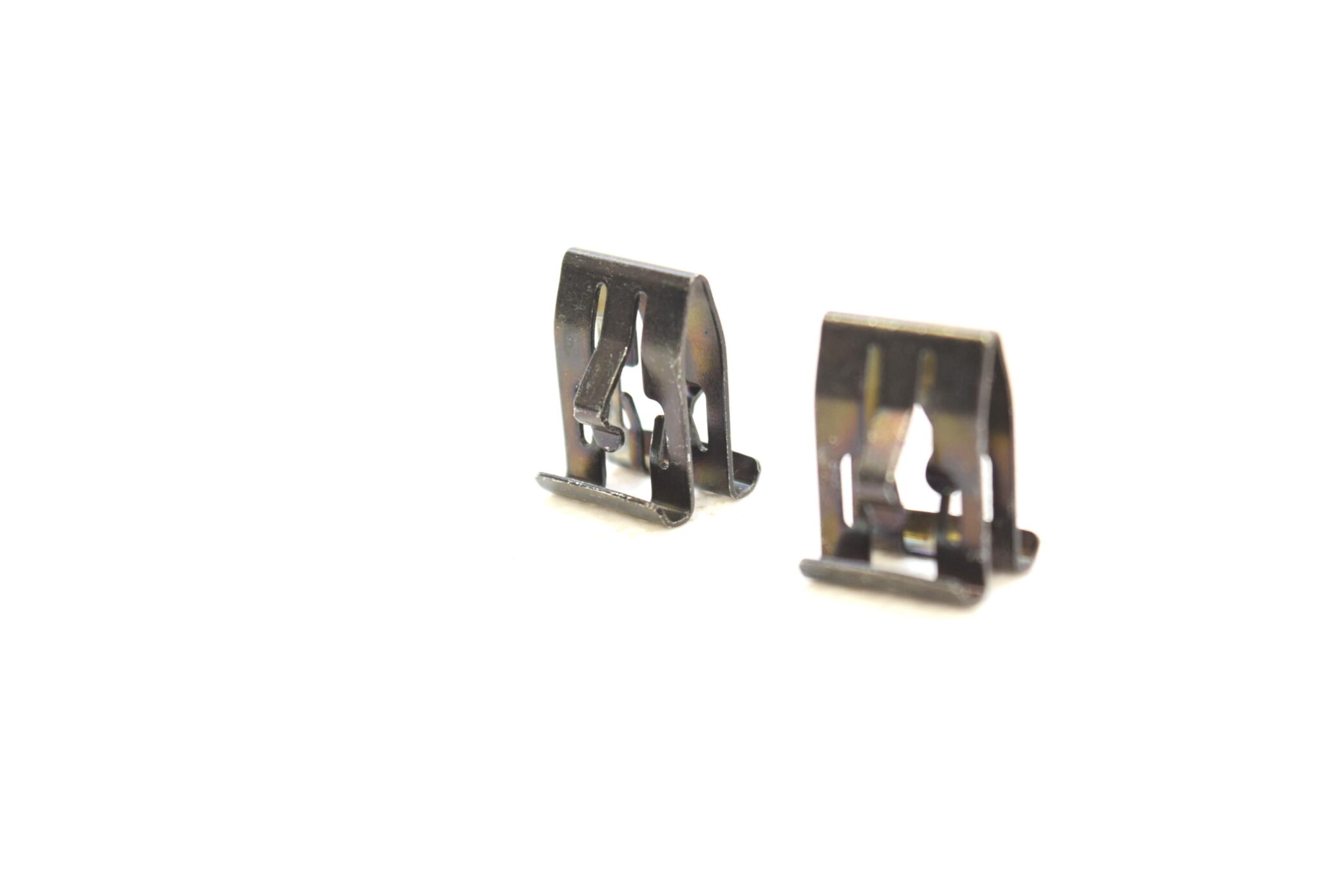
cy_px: 441
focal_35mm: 82
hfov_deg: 24.6
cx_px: 660
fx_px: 3027
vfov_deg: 16.6
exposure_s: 1/100
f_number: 5.6
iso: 400
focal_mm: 55
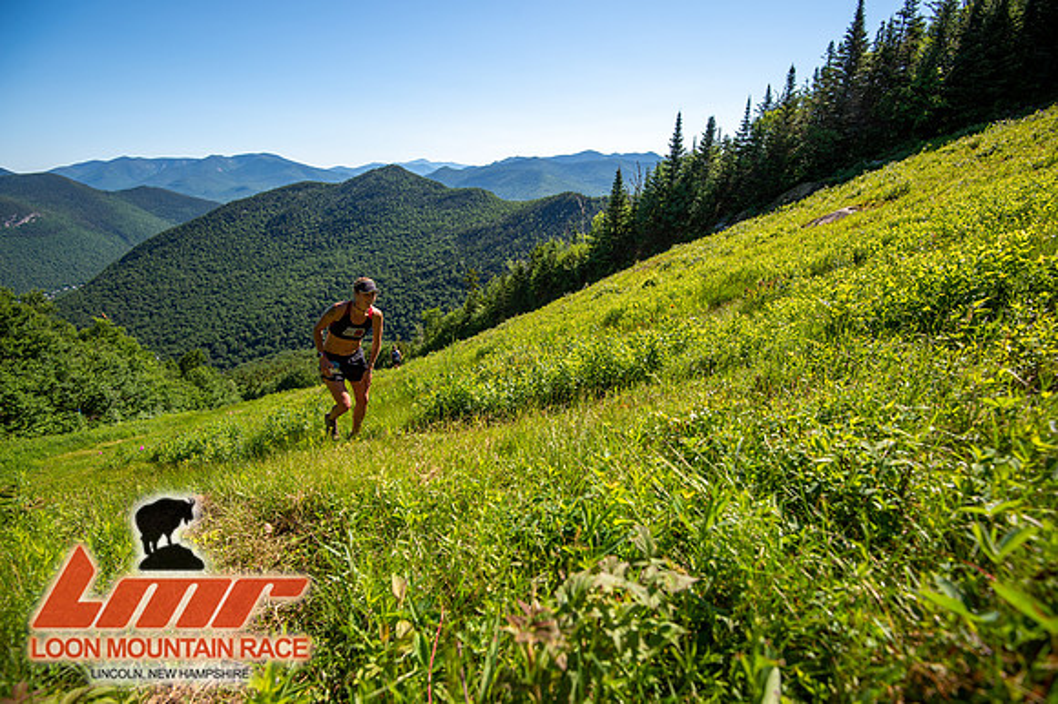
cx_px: 529
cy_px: 352
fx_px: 470
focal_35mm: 16
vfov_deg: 73.7
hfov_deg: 96.8
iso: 100
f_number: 5
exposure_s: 1/500
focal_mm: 16
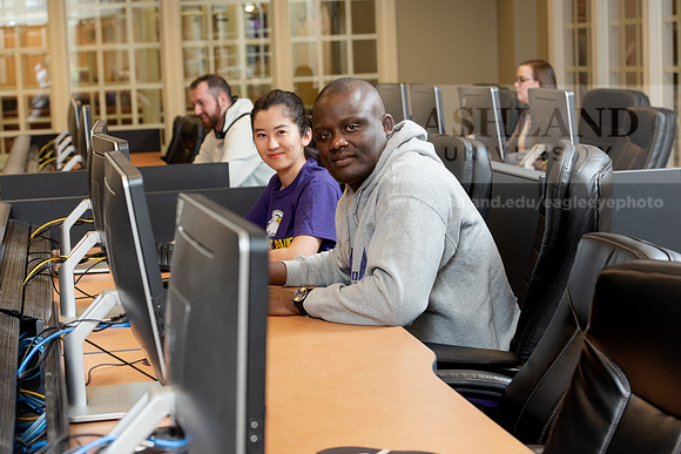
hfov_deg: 27.0
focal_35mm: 75
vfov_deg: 18.2
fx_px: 1419
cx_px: 340
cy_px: 227
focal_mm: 75
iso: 2000
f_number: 7.1
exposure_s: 1/200
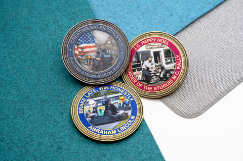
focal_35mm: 70
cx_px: 122
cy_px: 80
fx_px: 472
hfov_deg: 28.9
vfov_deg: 19.4
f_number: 19
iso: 100
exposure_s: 1/8
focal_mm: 70
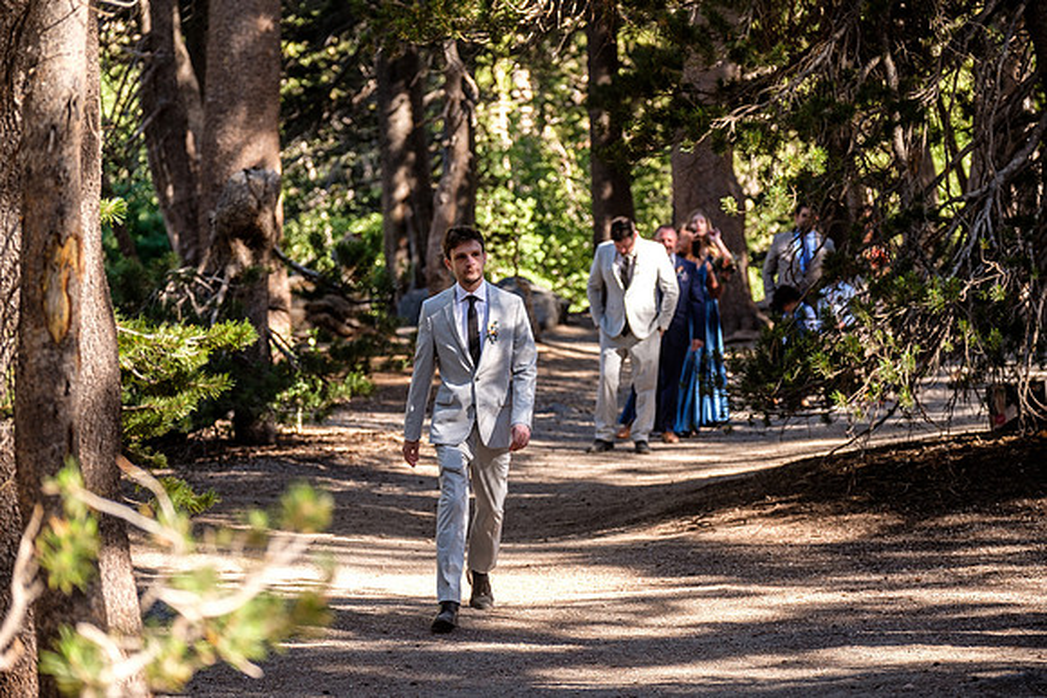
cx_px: 524
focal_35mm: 126
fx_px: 3665
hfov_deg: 16.3
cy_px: 349
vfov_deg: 10.9
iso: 200
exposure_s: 1/220
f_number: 2.8
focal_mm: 83.8
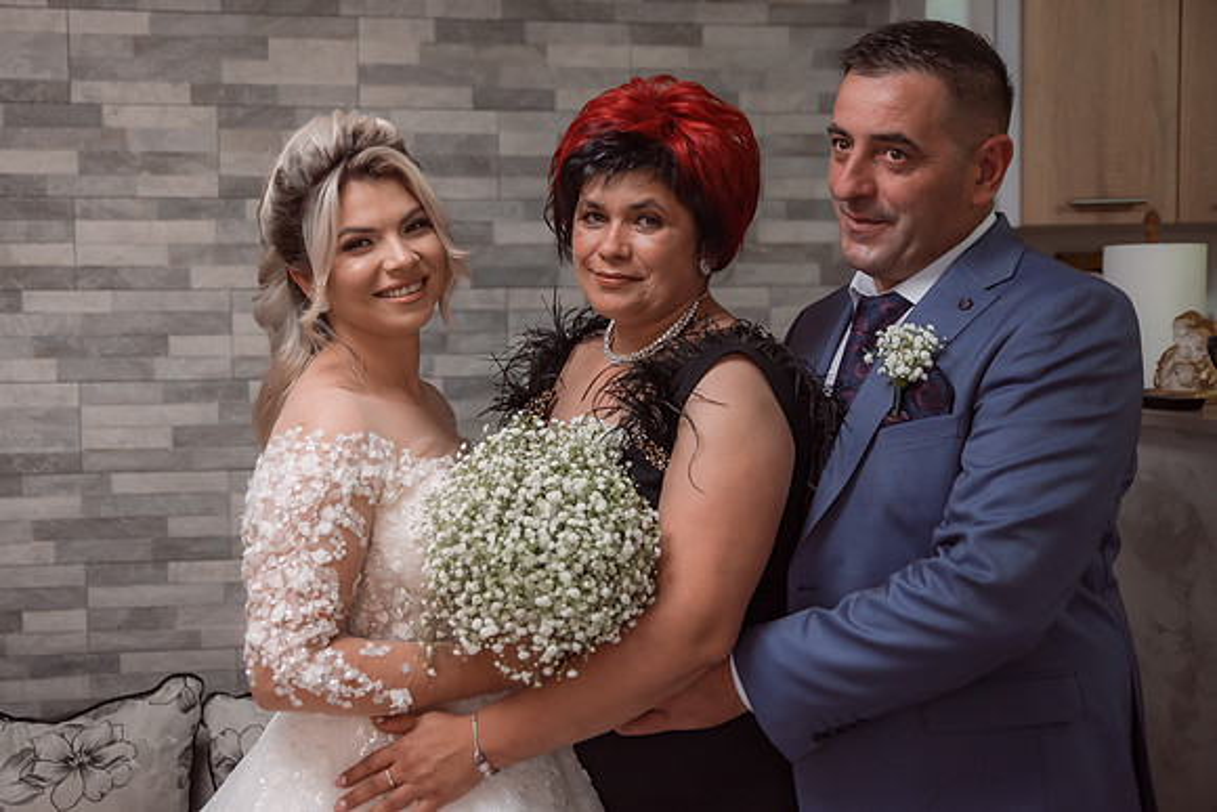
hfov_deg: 42.0
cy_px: 409
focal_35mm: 47
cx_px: 569
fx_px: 1582
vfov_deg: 28.8
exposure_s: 1/250
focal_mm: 42
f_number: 2.8
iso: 1000
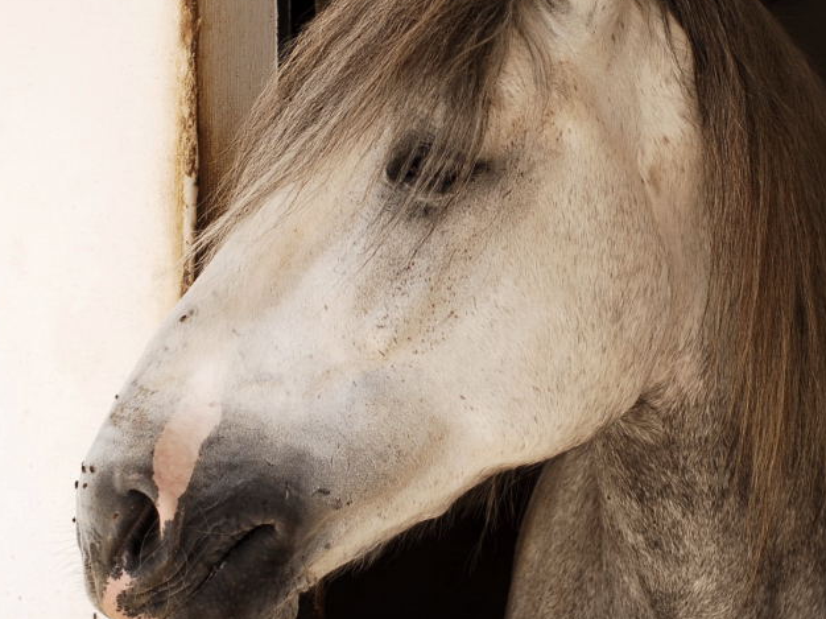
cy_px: 294
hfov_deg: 16.7
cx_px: 450
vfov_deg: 12.5
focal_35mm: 118
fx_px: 2815
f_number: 5.6
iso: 100
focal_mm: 50
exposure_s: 1/200
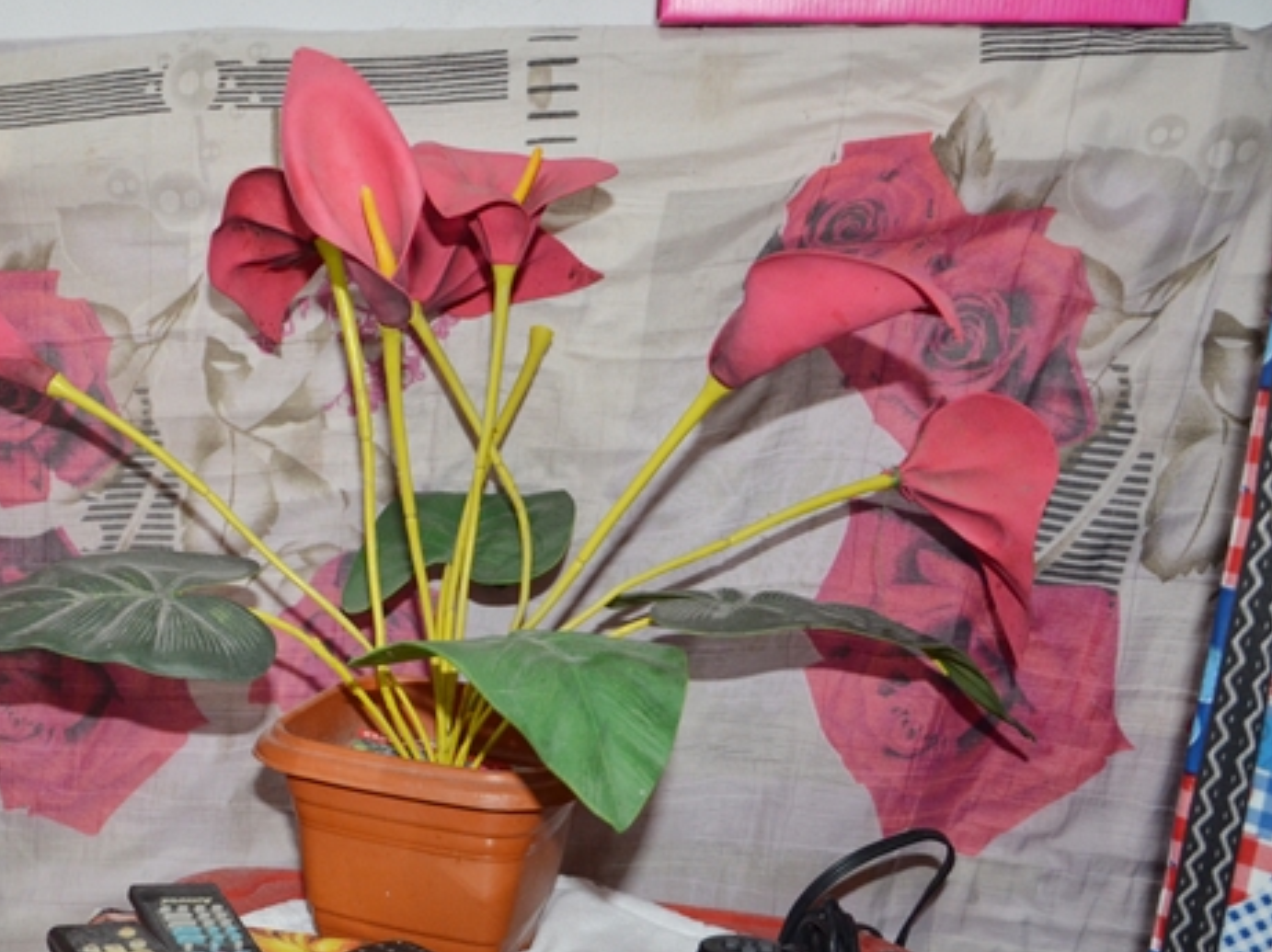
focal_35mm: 45
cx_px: 204
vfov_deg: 31.9
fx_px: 1652
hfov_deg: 39.9
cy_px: 615
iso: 800
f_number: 3.5
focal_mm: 18
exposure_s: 1/60
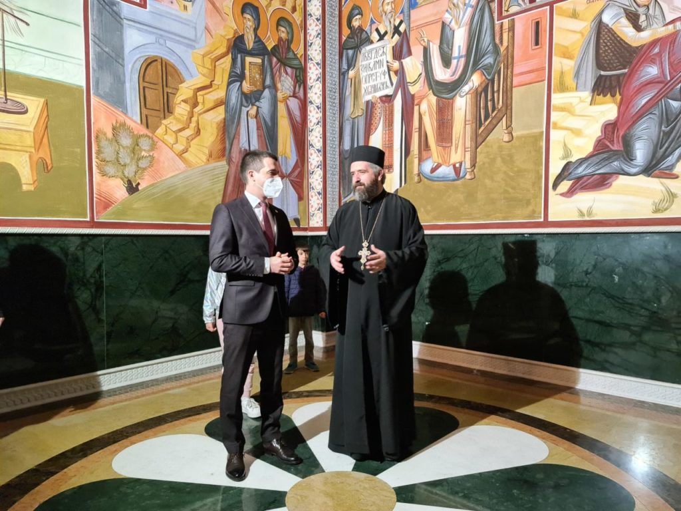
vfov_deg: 54.9
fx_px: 492
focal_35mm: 25
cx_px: 340
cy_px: 256
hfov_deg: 69.4
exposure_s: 1/50
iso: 1600
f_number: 1.8
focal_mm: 7
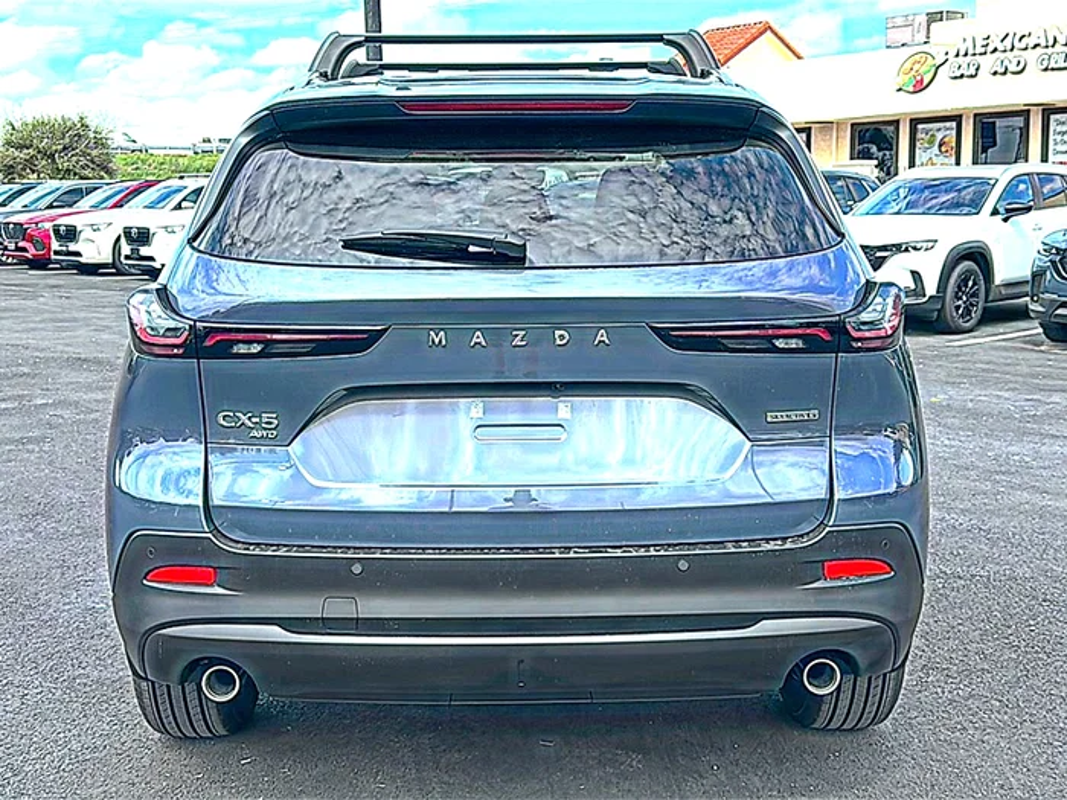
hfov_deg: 50.1
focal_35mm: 37
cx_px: 534
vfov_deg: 38.7
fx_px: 1140
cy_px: 400
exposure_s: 1/1522
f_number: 1.78
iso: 80
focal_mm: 6.86
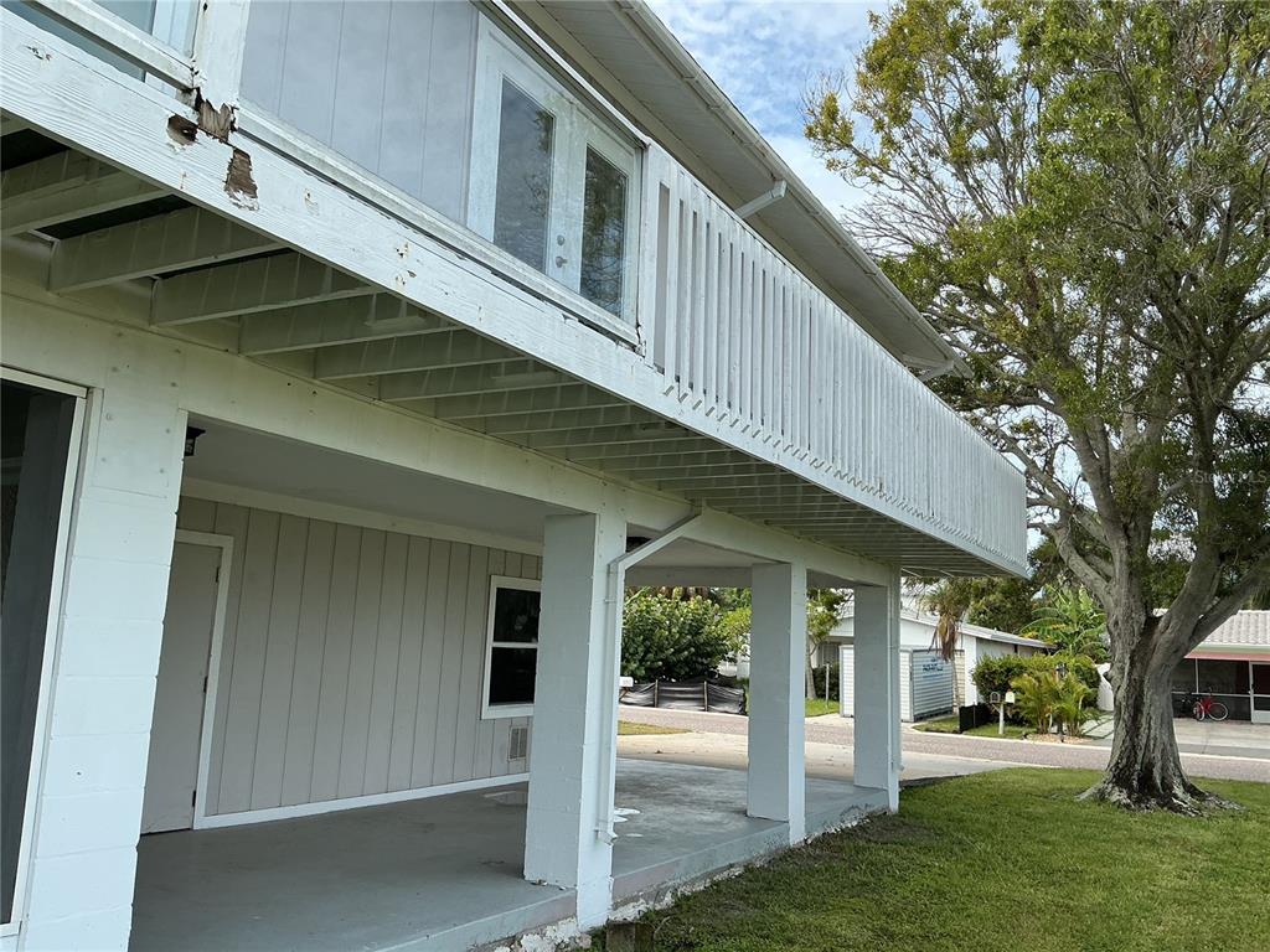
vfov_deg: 48.2
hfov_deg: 61.7
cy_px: 476
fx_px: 1064
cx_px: 635
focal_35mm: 29
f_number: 1.8
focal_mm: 3
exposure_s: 1/759
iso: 25
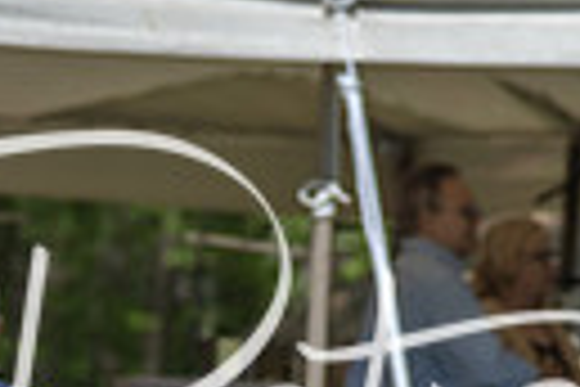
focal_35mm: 677
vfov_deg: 2.0
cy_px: 736
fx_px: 10906
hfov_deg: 3.0
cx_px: 31
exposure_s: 1/640
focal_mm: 150
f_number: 5
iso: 100
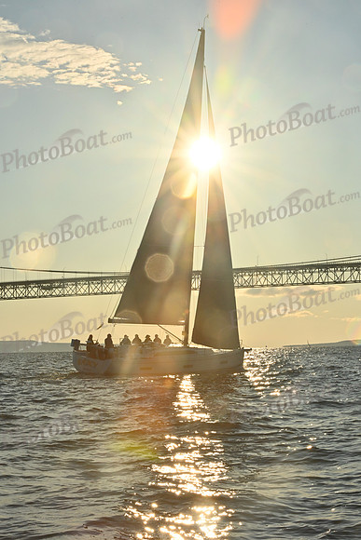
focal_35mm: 70
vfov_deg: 28.8
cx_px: 180
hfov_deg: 19.5
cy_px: 270
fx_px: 1052
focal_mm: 70
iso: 800
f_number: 22
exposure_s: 1/1000
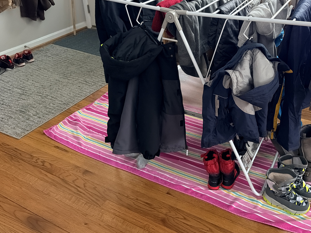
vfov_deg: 40.2
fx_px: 314
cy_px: 79
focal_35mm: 35
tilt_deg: -27.5
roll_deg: -0.2
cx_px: 205
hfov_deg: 51.7
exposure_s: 1/48
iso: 800
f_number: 1.78
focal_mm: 6.76
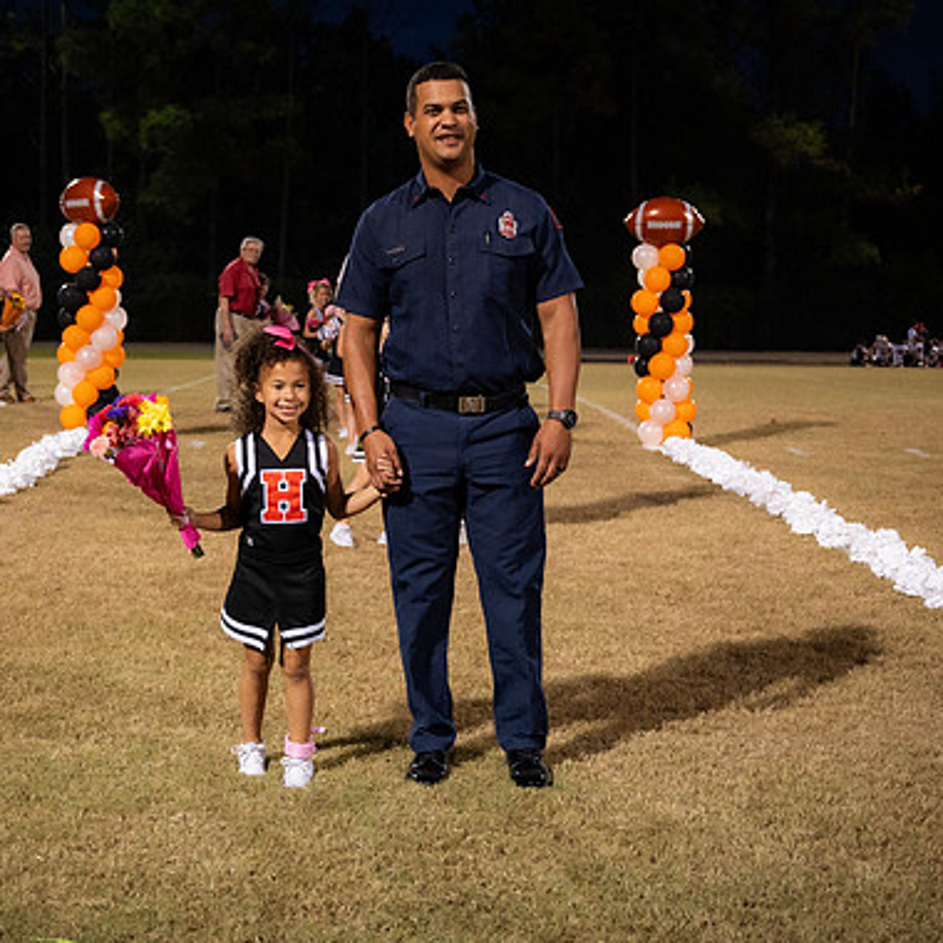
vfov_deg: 30.0
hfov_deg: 30.0
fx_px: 1757
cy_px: 469
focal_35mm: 57
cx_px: 382
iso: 3200
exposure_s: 1/250
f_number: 4
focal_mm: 44
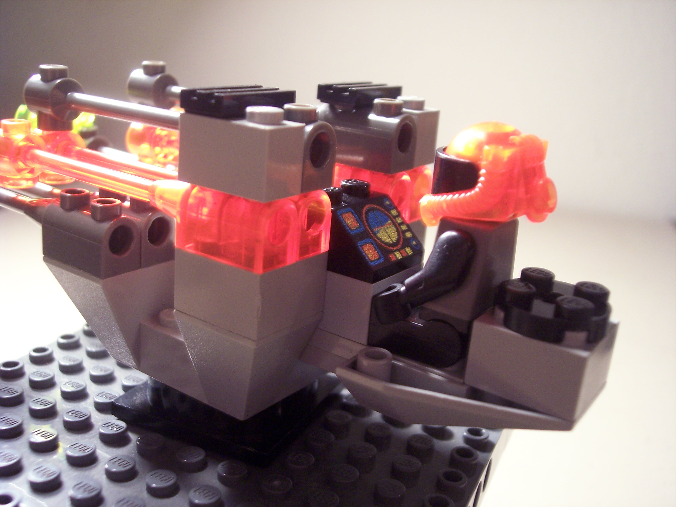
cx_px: 338
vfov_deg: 36.8
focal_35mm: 39
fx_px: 762
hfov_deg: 47.9
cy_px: 254
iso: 200
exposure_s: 1/8
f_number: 3.4
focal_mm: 8
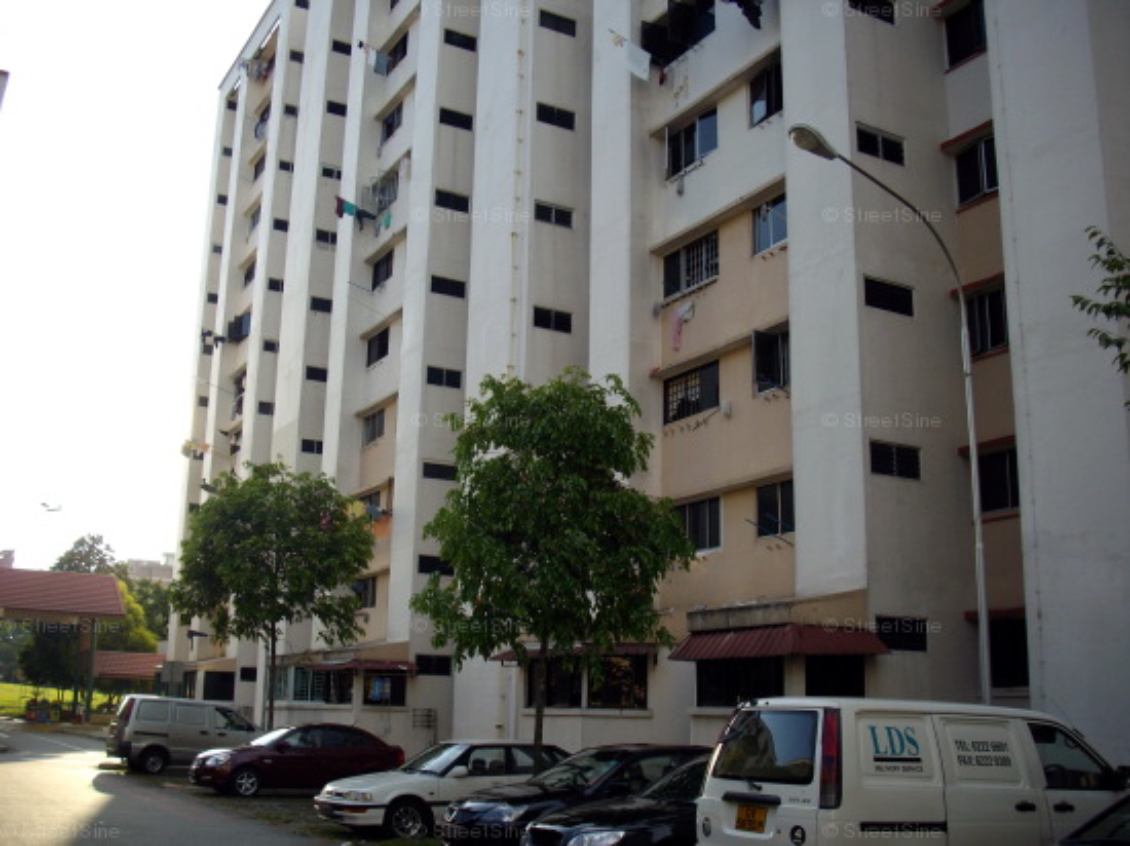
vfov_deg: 38.6
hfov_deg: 50.2
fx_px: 1207
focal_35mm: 37
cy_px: 423
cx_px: 565
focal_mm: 6.2
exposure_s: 1/400
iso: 80
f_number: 2.8
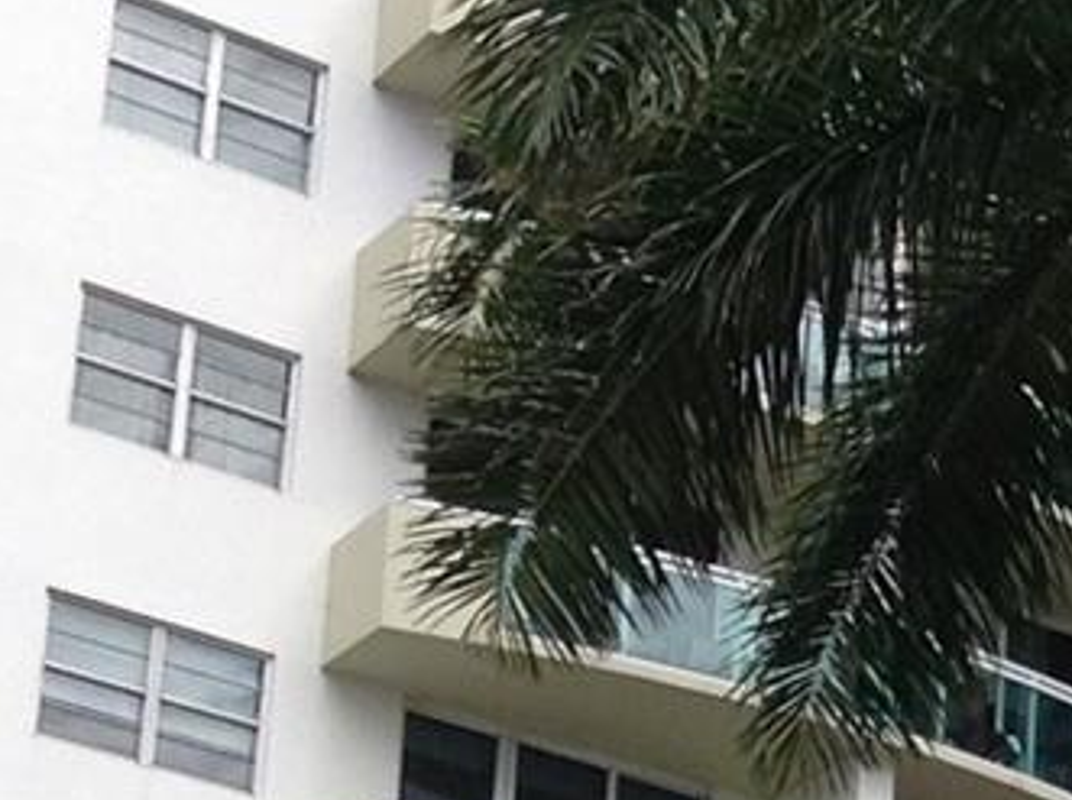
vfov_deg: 8.4
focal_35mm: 169
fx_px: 5224
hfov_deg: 11.0
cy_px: 1428
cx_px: 1911
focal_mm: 4.28
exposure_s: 1/975
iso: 50
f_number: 2.4
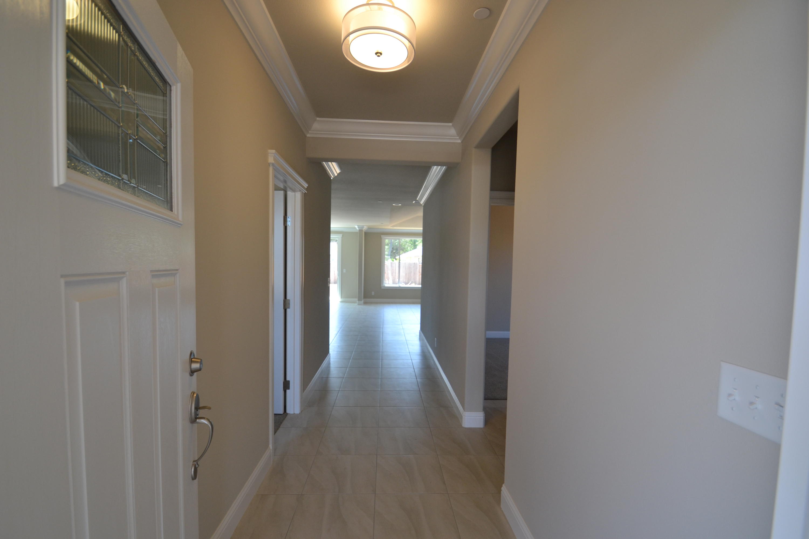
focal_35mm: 15
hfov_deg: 100.4
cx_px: 404
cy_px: 270
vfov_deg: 77.3
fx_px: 337
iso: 400
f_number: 5
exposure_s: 1/100
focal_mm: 10
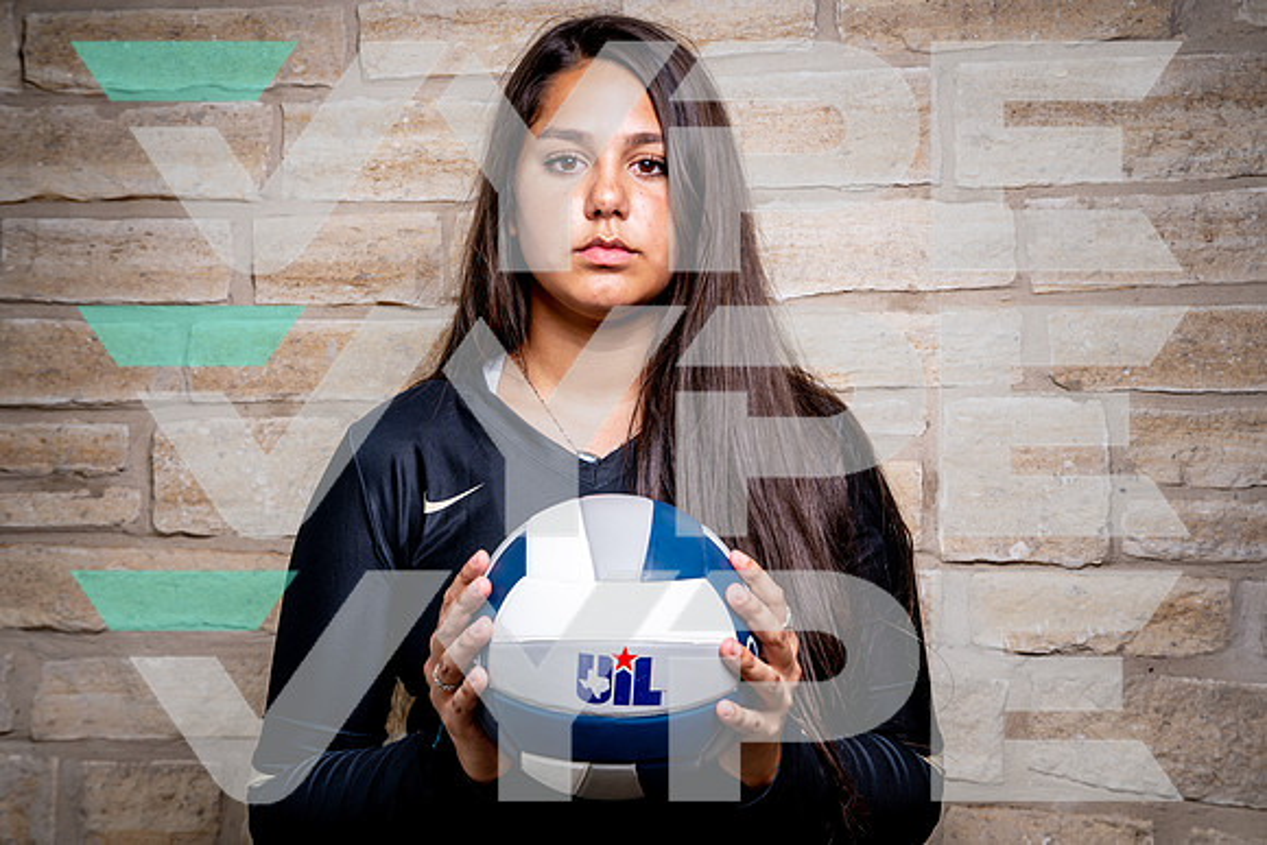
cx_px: 634
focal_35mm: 67
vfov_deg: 20.3
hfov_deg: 30.1
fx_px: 2358
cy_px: 422
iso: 100
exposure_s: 1/125
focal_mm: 67
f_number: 8
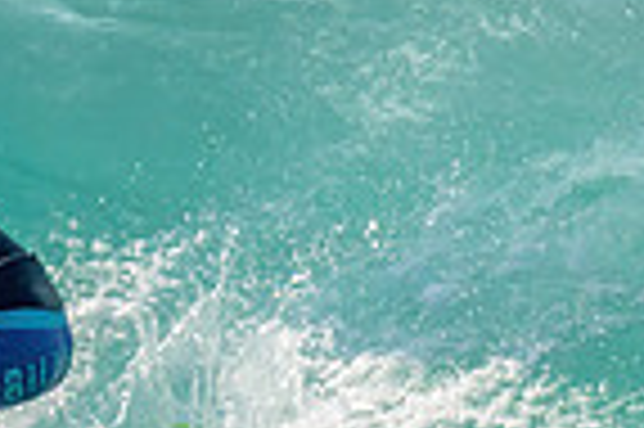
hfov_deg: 0.6
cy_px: 323
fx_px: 62914
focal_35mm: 3521
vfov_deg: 0.4
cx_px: -420
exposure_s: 1/2000
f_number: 11
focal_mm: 630
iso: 1000
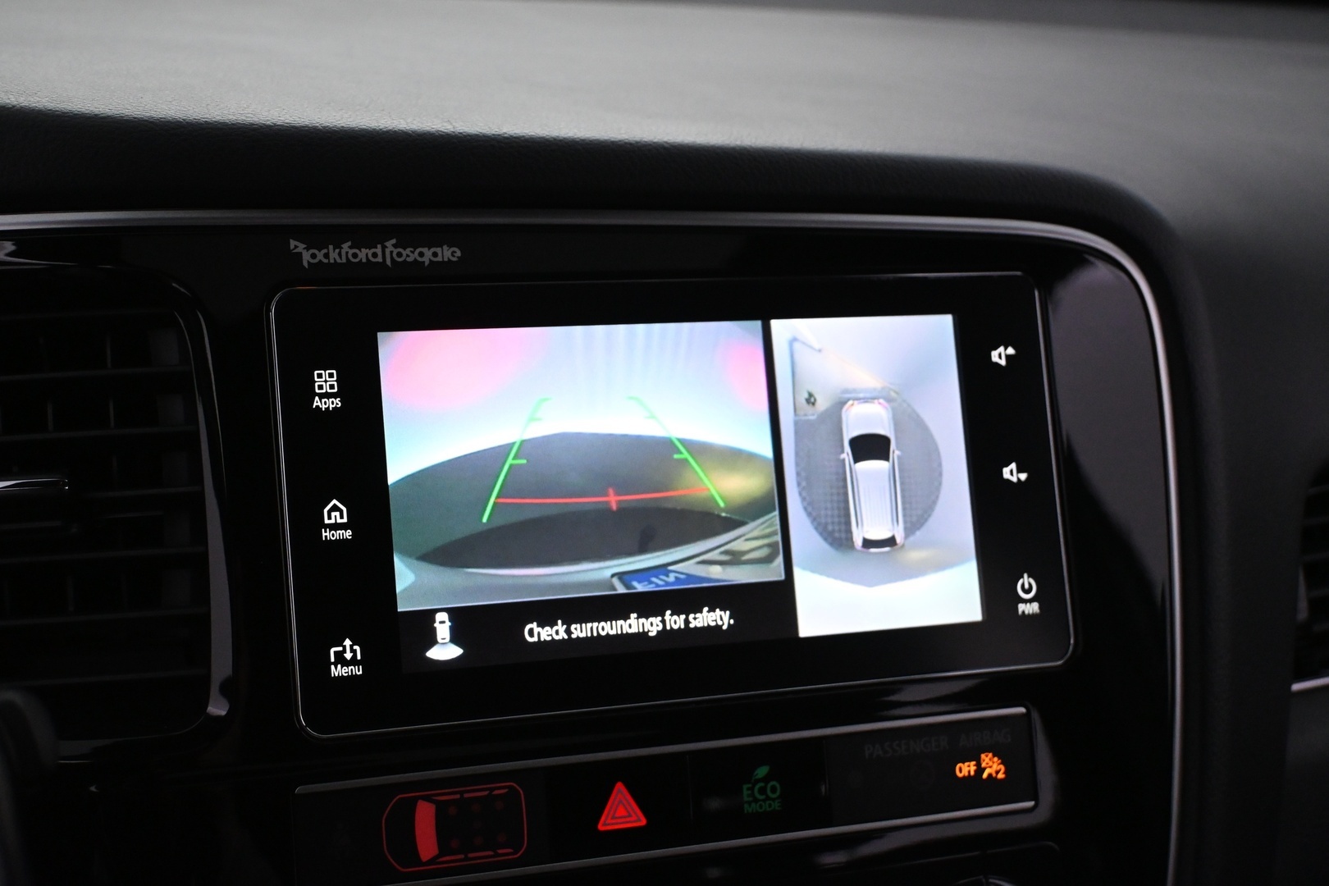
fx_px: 1993
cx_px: 664
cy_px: 443
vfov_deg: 25.1
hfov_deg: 36.9
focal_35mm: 54
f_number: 5.3
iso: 3200
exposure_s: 1/100
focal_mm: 36
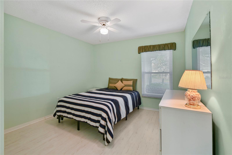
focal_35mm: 15
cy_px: 78
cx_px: 116
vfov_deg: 77.3
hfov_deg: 100.4
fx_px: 97
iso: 100
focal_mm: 10
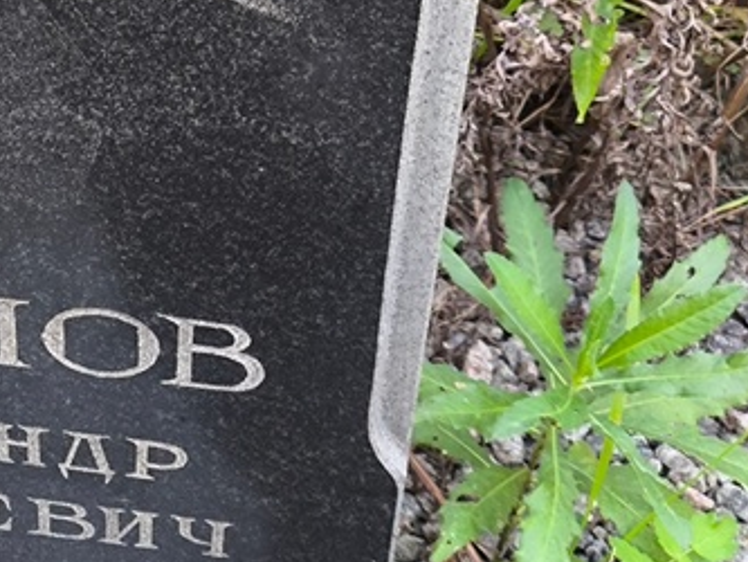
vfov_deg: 12.3
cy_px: 209
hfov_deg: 16.0
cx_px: -53
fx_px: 2594
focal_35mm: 120
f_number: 1.7
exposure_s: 1/50
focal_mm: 4.71
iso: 250
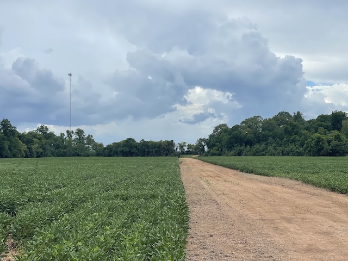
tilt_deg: +0.8
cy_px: 130
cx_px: 174
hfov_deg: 30.3
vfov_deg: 22.9
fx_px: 643
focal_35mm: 64
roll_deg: +0.1
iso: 20
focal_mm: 7.5
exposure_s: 1/1410
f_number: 2.2
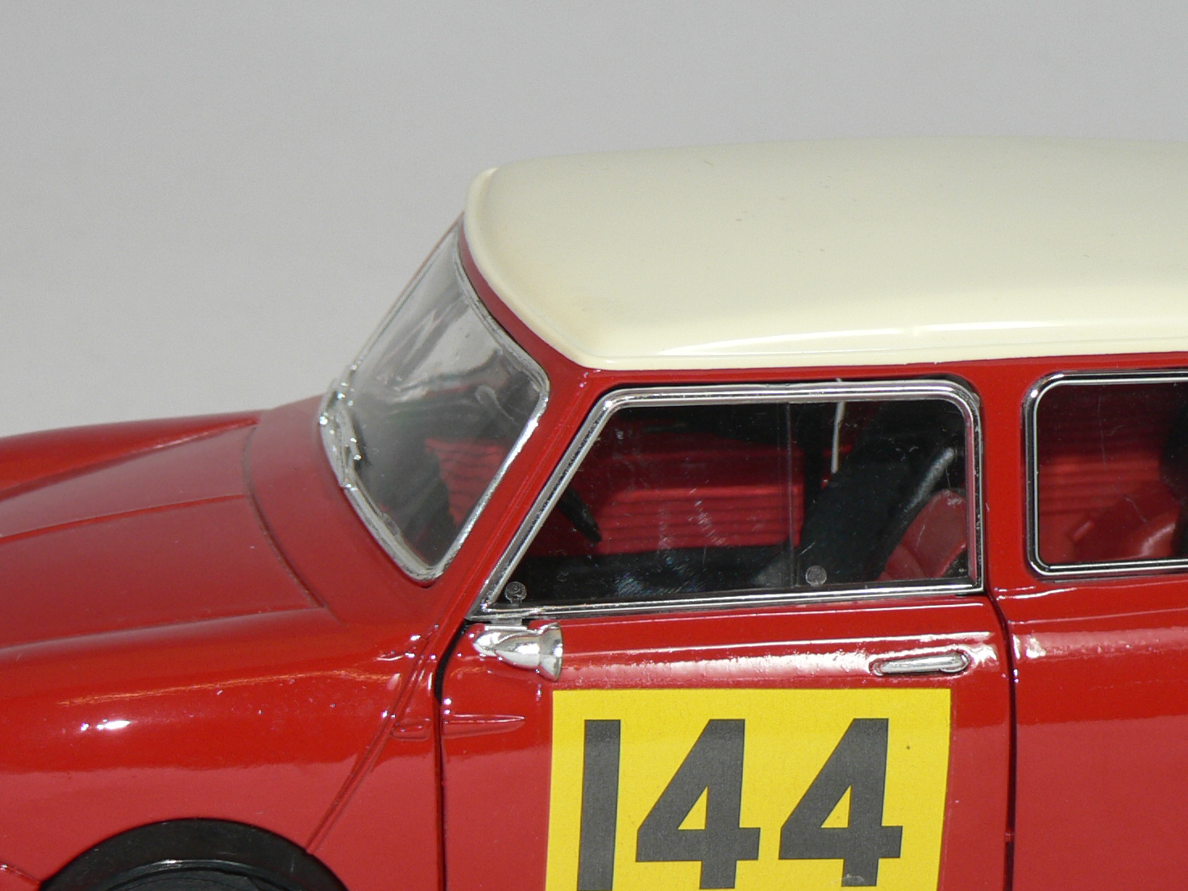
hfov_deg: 12.5
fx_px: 5423
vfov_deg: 9.4
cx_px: 718
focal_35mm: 158
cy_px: 674
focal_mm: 15.2
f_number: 3.2
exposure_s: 1/60
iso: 80
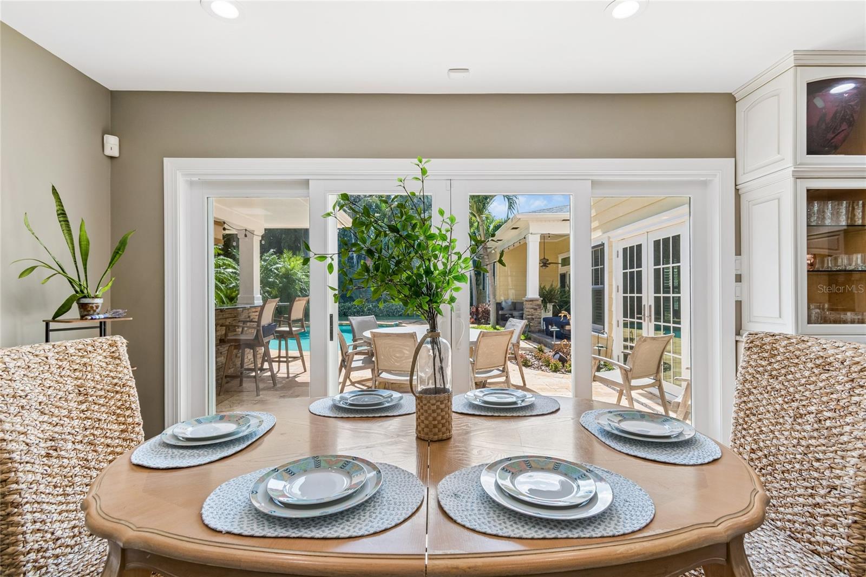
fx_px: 361
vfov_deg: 77.3
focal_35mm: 15
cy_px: 288
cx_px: 433
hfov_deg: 100.4
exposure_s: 1/160
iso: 100
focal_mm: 10
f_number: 5.6
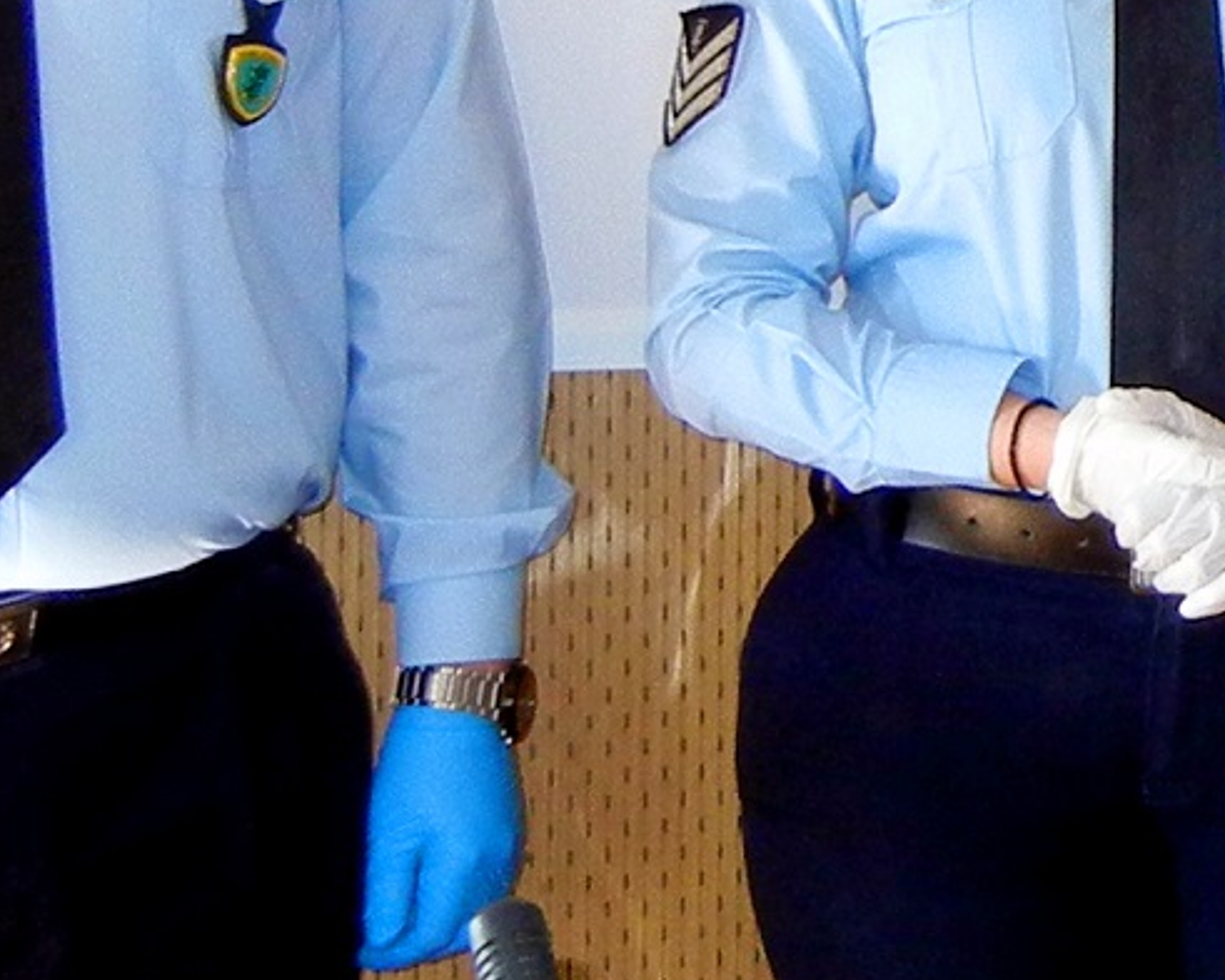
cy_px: -319
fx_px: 6056
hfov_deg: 11.1
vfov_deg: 9.1
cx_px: 1874
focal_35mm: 167
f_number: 3.5
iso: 200
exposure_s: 1/30
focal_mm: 5.4
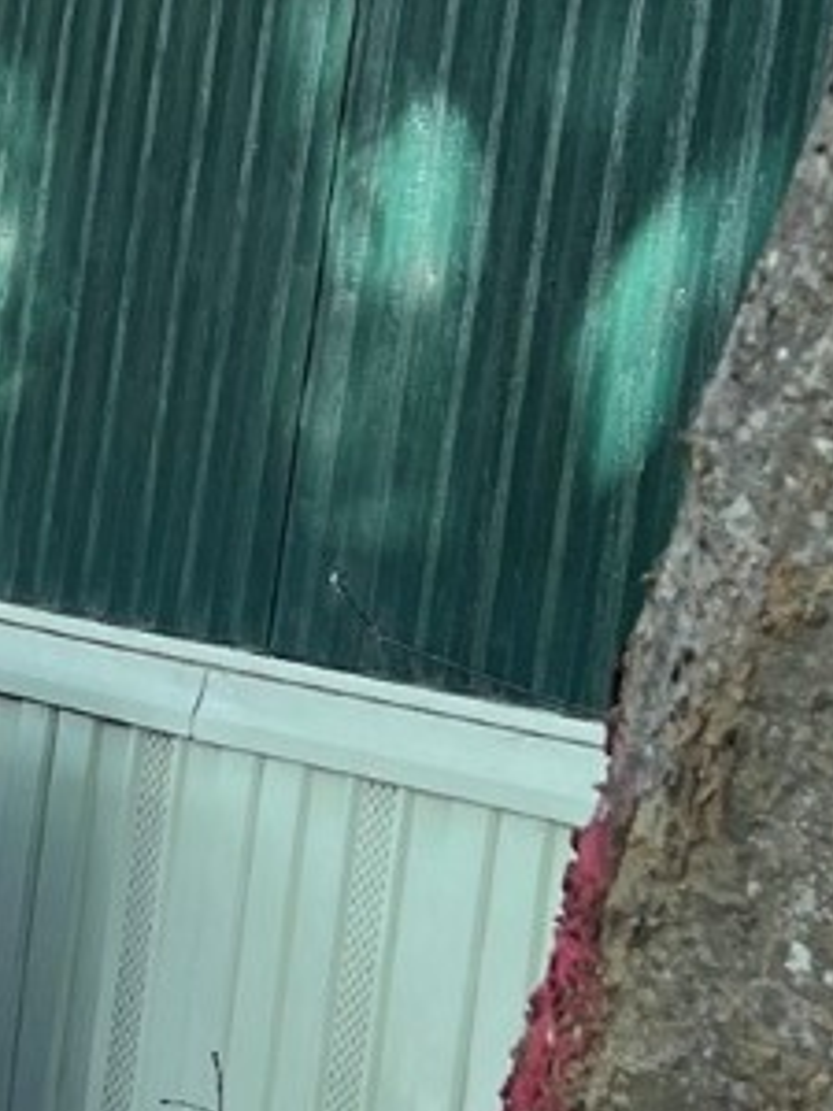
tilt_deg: -7.5
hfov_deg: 9.8
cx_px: -1192
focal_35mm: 133
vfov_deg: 14.8
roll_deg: -5.9
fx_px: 4267
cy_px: 667
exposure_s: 1/125
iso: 40
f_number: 1.5
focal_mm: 5.7
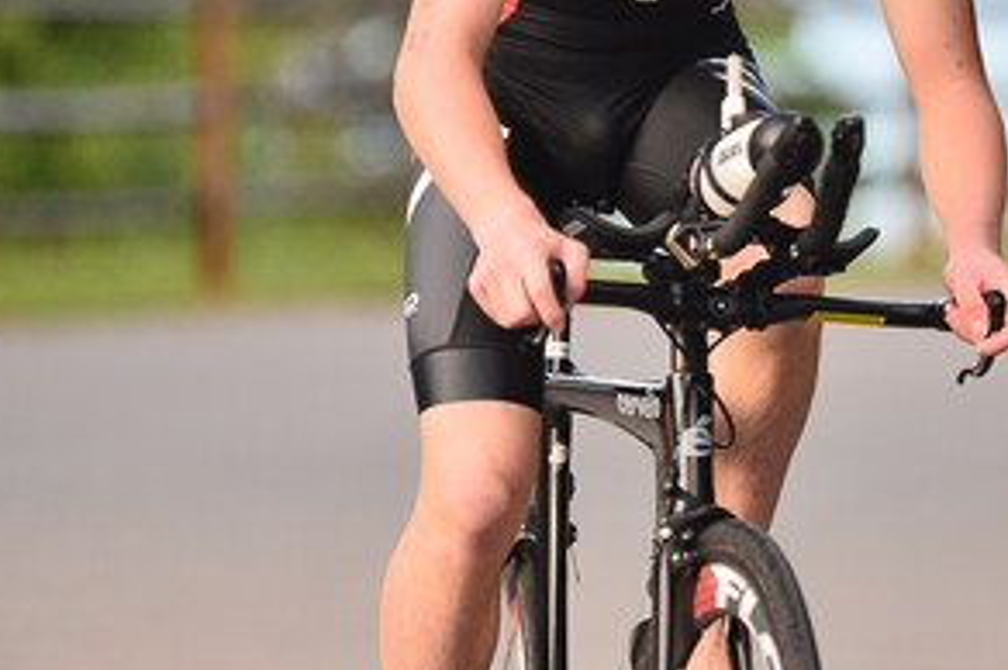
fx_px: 10544
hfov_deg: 5.5
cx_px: 621
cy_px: 131
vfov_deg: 3.6
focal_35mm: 377
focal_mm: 200
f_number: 2.8
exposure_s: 1/3200
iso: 1000
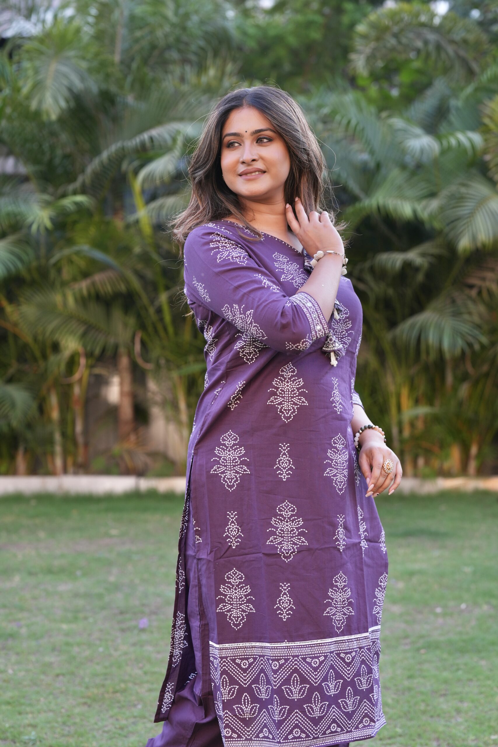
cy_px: 374
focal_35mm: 75
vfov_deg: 27.0
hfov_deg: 18.2
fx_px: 1556
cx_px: 249
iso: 250
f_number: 2.5
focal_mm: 50
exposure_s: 1/640
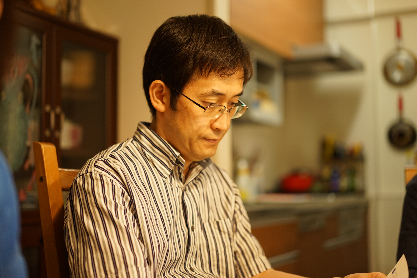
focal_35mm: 55
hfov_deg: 36.2
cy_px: 139
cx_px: 208
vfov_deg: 24.6
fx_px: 637
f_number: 1.8
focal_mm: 55
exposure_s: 1/50
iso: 320
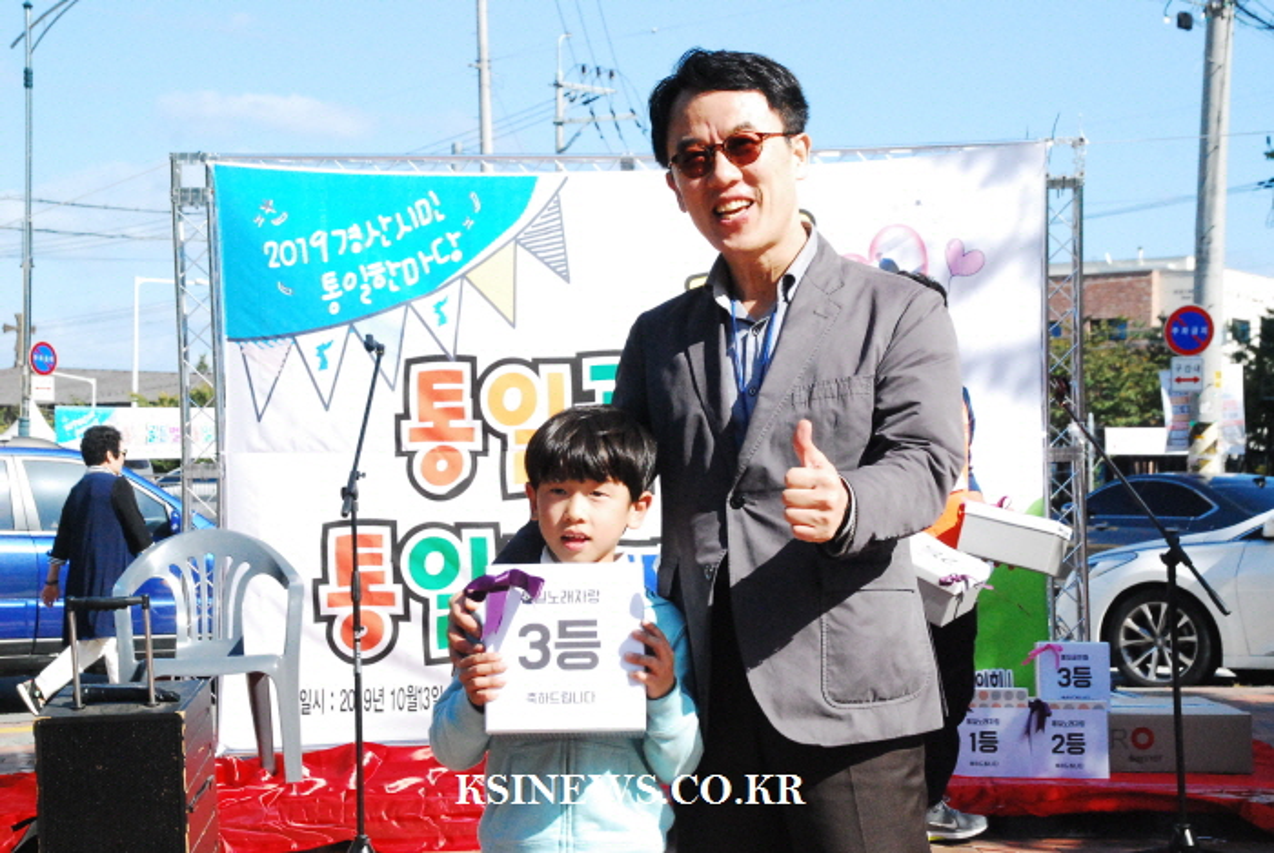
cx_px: 637
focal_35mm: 78
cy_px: 426
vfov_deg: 17.6
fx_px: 2764
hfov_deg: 26.0
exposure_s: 1/2000
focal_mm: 52
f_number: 11
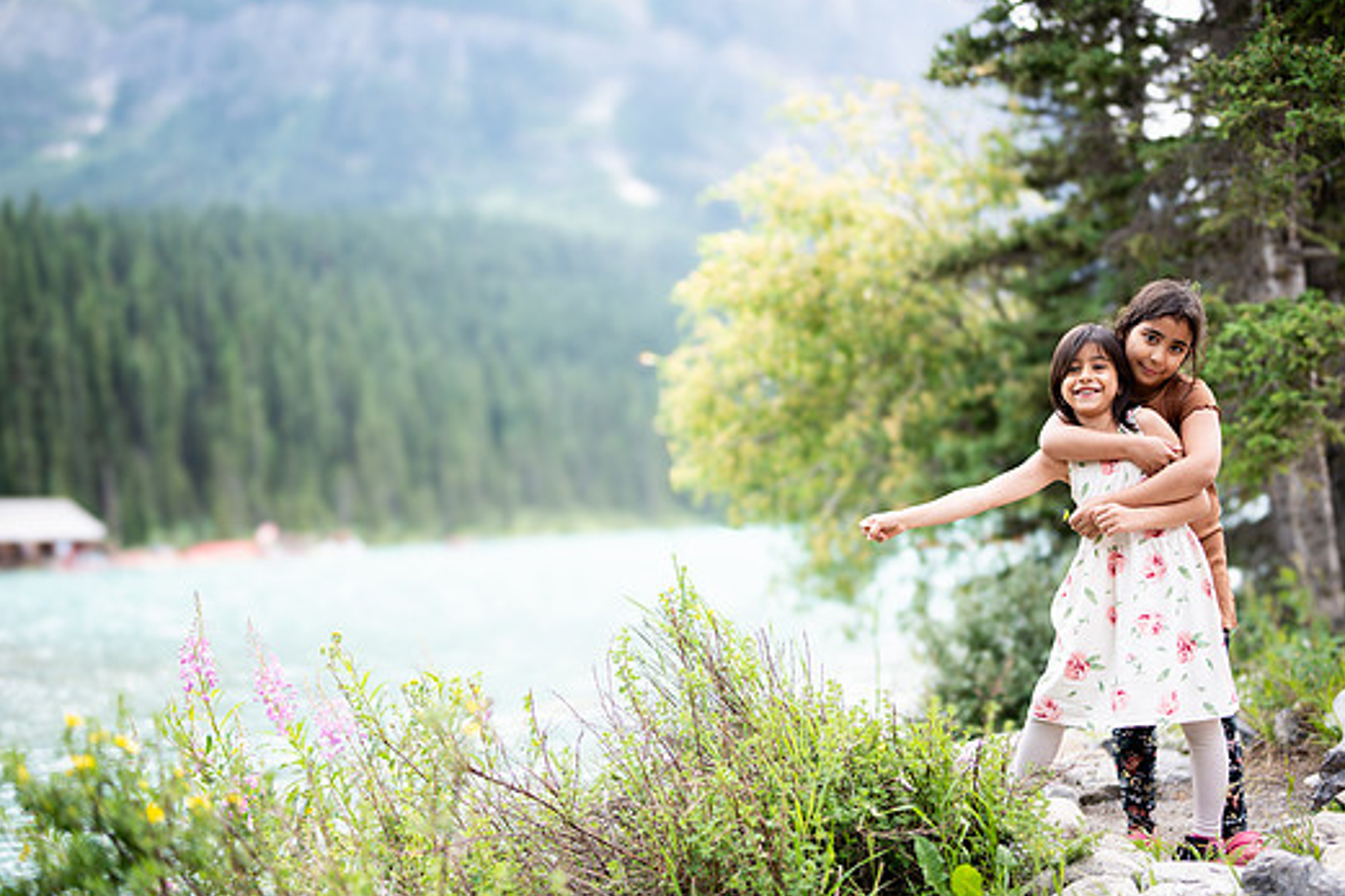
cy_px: 482
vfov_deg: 34.2
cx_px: 702
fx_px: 1457
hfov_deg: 49.6
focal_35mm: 39
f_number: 1.2
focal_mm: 35
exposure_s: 1/4000
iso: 200
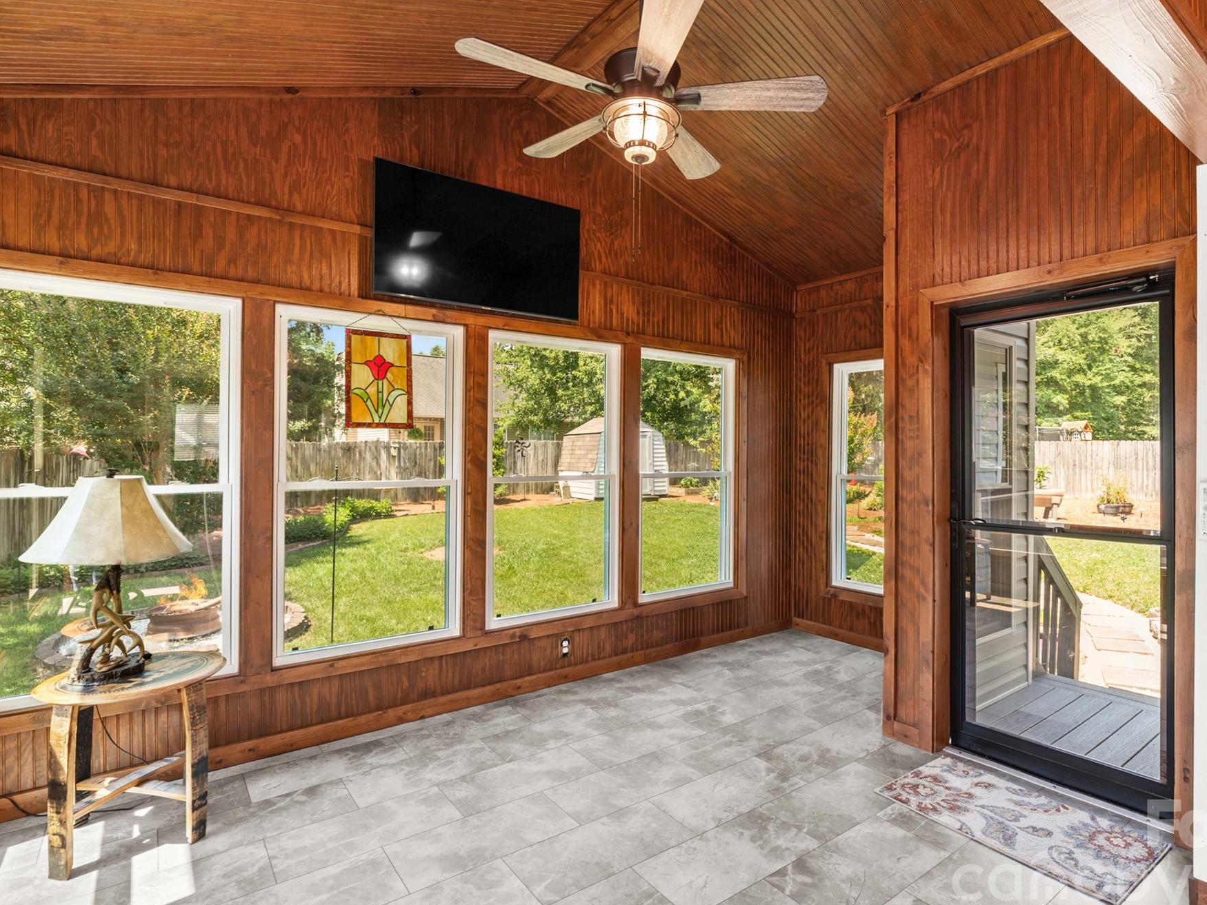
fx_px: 628
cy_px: 464
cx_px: 661
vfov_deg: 71.6
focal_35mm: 18
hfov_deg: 87.5
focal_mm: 16
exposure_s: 1/4
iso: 100
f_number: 8
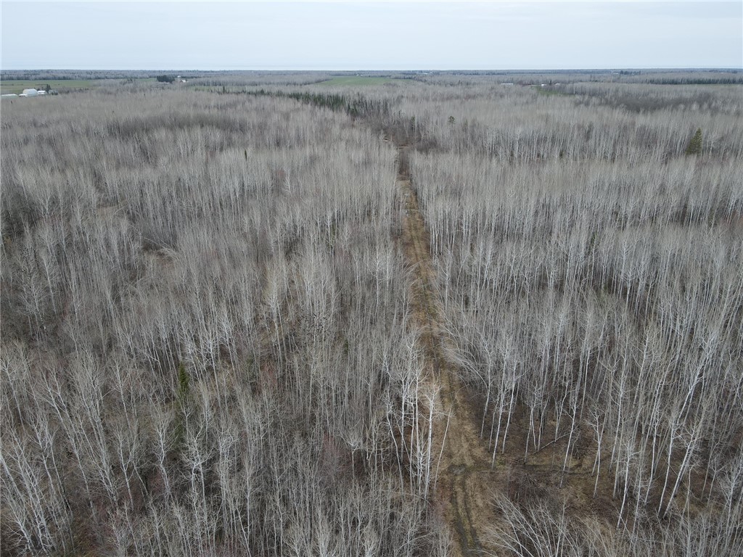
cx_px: 372
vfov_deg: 56.8
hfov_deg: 71.6
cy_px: 278
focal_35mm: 24
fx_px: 515
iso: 100
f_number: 2.8
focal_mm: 4.5
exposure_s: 1/350
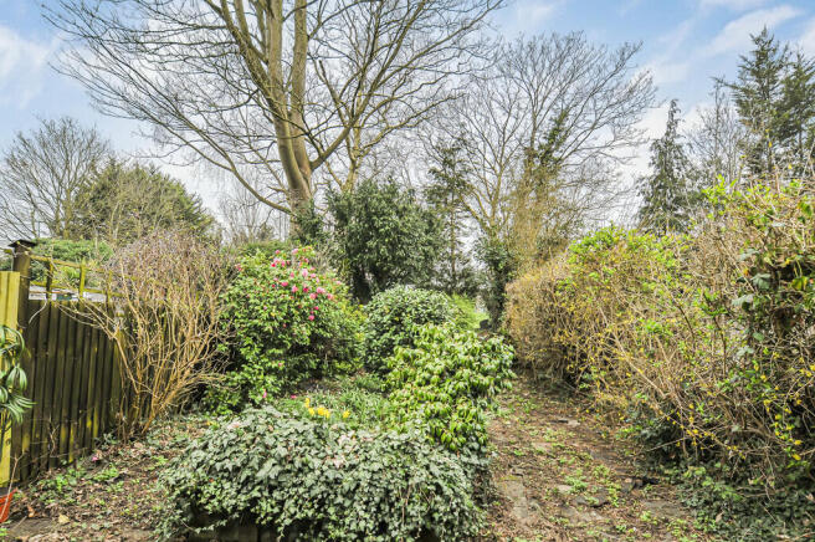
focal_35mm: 18
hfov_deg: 90.1
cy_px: 271
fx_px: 407
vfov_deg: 67.3
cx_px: 408
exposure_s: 1/320
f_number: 5.6
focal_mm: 12
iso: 400
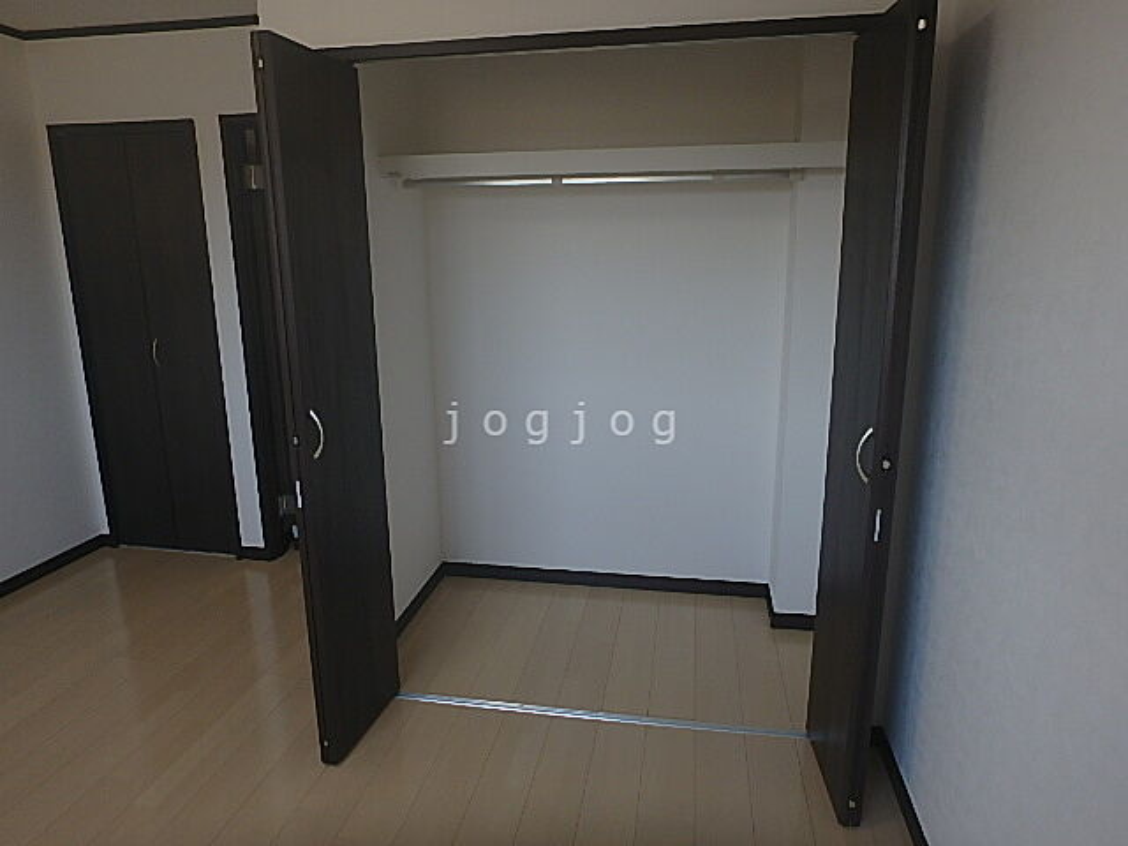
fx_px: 684
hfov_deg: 79.0
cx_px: 564
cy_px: 423
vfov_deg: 63.4
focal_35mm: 21
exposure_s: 1/60
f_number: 3.5
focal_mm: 3.7
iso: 125
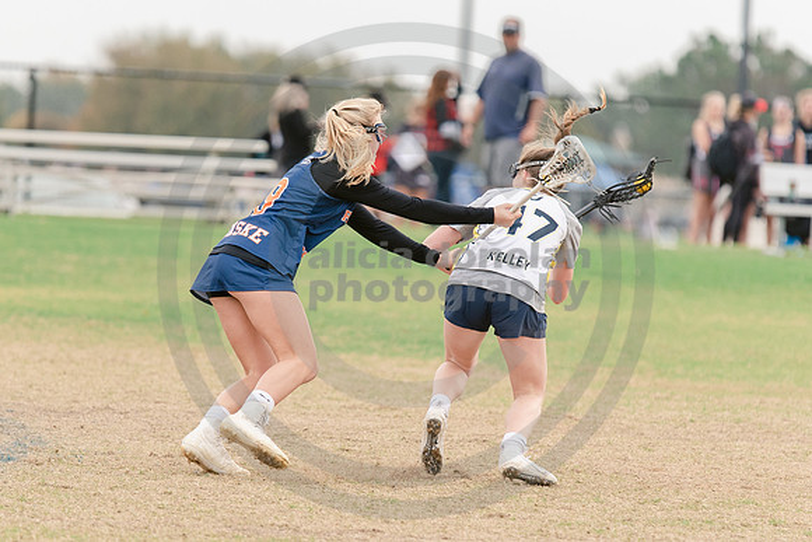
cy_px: 318
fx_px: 8594
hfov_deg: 5.4
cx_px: 356
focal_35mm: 381
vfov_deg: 3.6
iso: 280
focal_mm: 200
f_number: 2.8
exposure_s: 1/1250
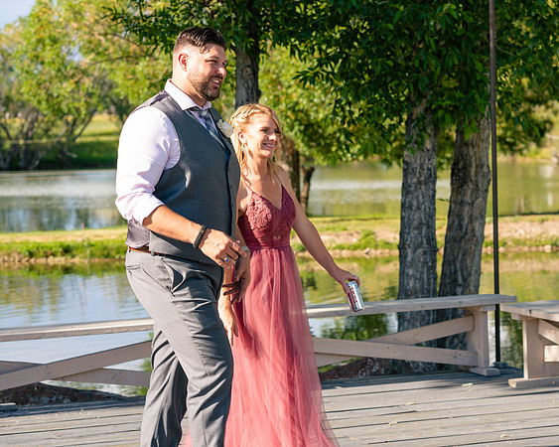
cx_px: 329
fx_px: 1877
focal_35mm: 114
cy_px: 226
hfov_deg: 16.9
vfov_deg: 13.6
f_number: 5
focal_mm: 85
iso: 100
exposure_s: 1/250
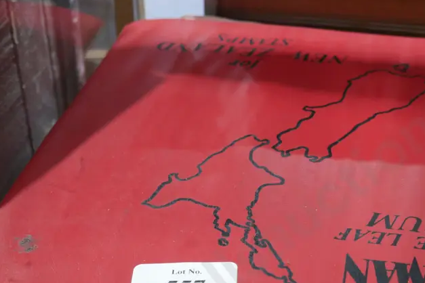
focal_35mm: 68
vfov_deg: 19.9
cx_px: 309
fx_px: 803
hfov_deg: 29.3
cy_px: 216
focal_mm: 20
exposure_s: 1/60
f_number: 4.5
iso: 2000
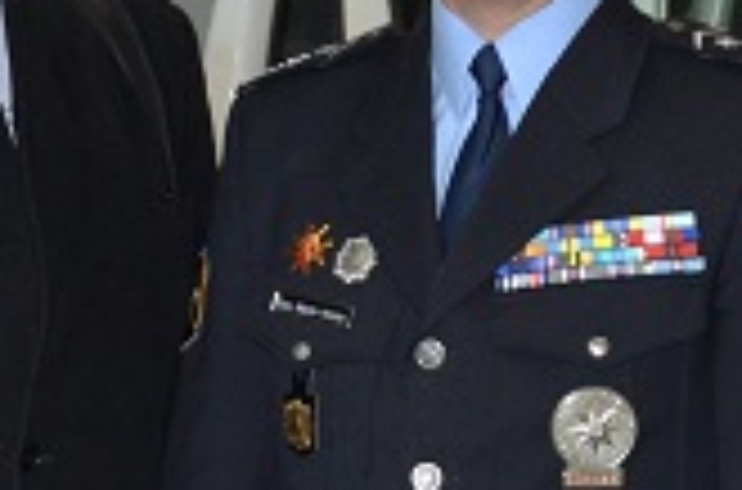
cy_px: 373
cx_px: 364
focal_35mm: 192
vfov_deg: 7.1
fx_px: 3946
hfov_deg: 10.7
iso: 800
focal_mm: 28
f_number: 4
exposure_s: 1/60
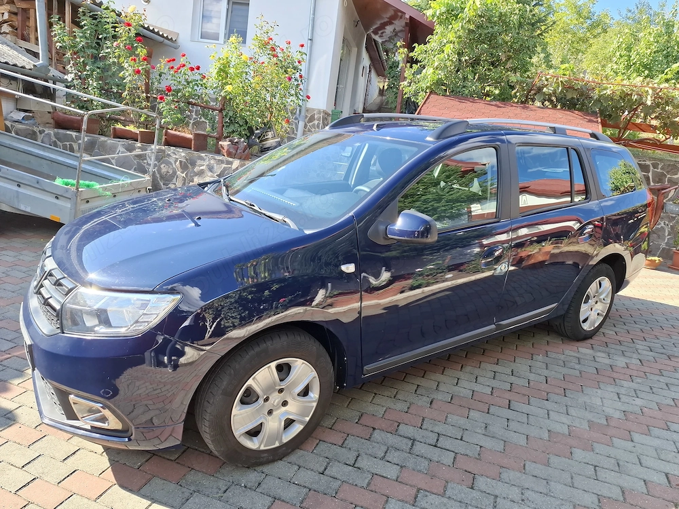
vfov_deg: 58.9
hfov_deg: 73.9
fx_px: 451
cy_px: 254
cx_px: 340
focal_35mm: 23
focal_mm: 5.54
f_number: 1.8
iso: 50
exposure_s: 1/448
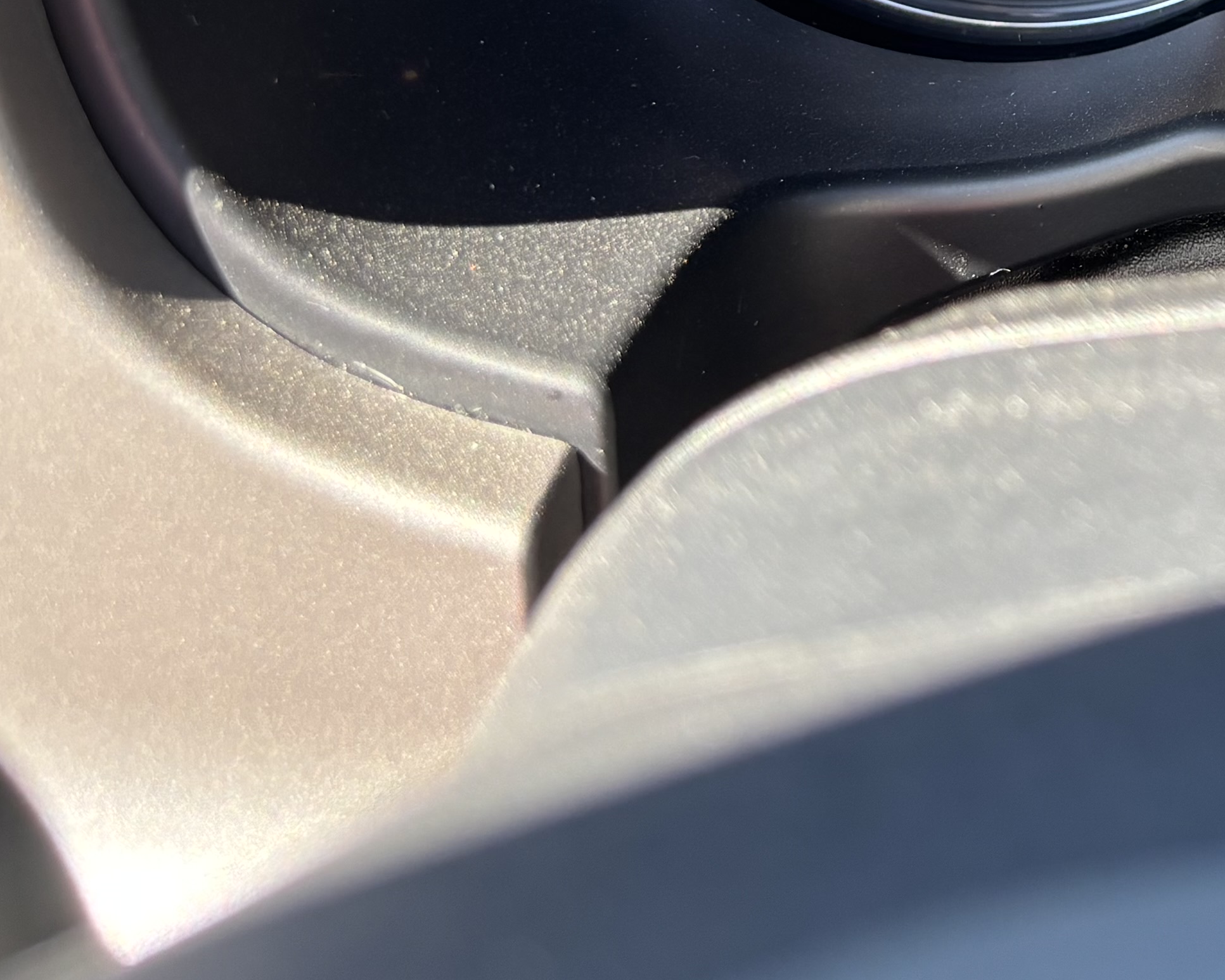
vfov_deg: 18.9
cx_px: 1525
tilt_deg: -24.1
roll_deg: +2.0
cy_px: -299
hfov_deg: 23.0
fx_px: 2719
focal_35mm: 75
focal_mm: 5.96
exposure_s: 1/158
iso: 50
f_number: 1.6
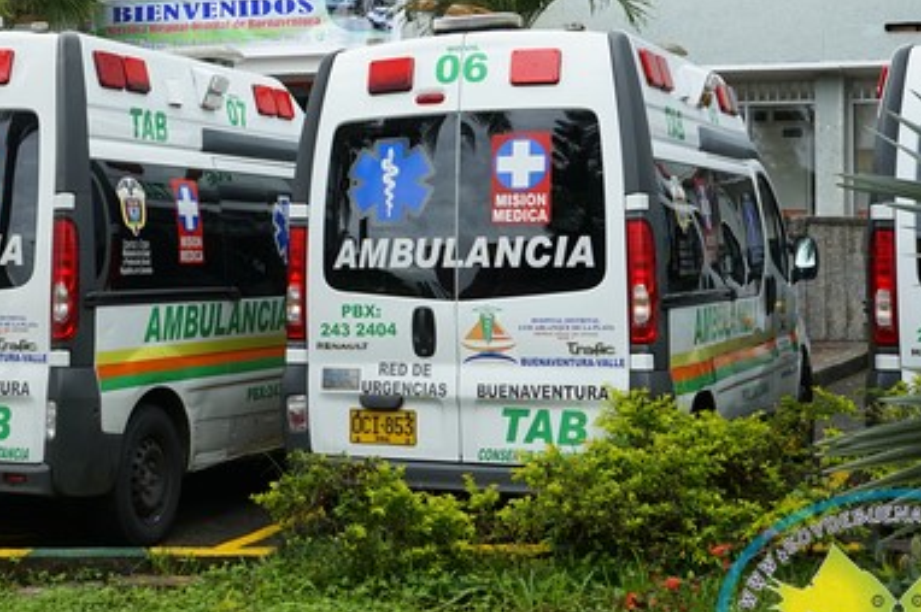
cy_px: 112
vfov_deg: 20.6
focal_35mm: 65
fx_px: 1661
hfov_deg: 29.9
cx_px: 125
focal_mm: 31
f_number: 6.3
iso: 250
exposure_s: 1/250
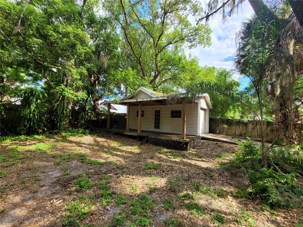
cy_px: 114
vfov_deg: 89.9
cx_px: 152
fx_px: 114
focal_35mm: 13
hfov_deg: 106.2
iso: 50
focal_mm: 2.2
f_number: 2.2
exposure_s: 1/532
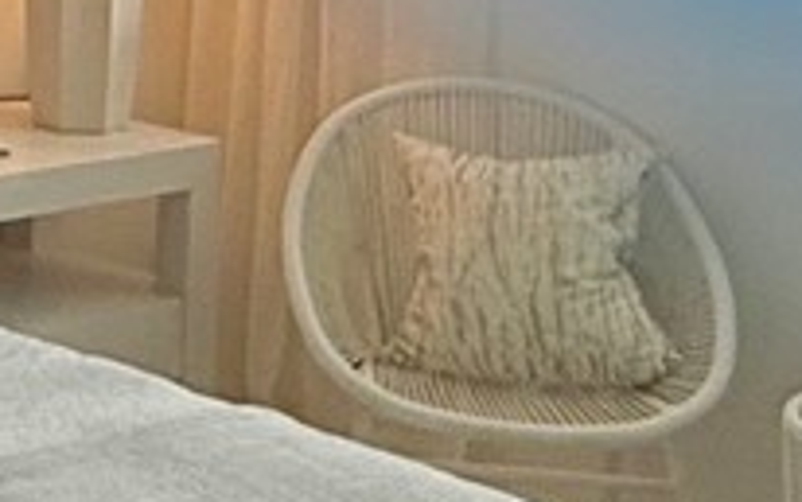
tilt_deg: +1.1
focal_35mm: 115
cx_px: -230
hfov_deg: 17.1
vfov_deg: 10.7
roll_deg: -1.7
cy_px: -377
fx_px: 2515
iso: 64
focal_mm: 2.22
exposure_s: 1/101
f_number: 2.2
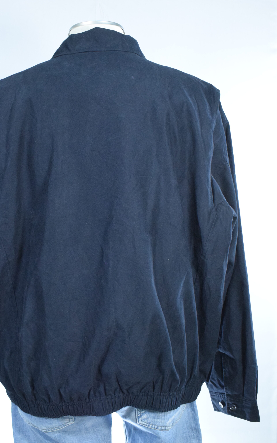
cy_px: 211
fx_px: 531
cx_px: 86
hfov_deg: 29.0
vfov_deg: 45.3
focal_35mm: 44
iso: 3200
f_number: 6.3
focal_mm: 22
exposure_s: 1/250
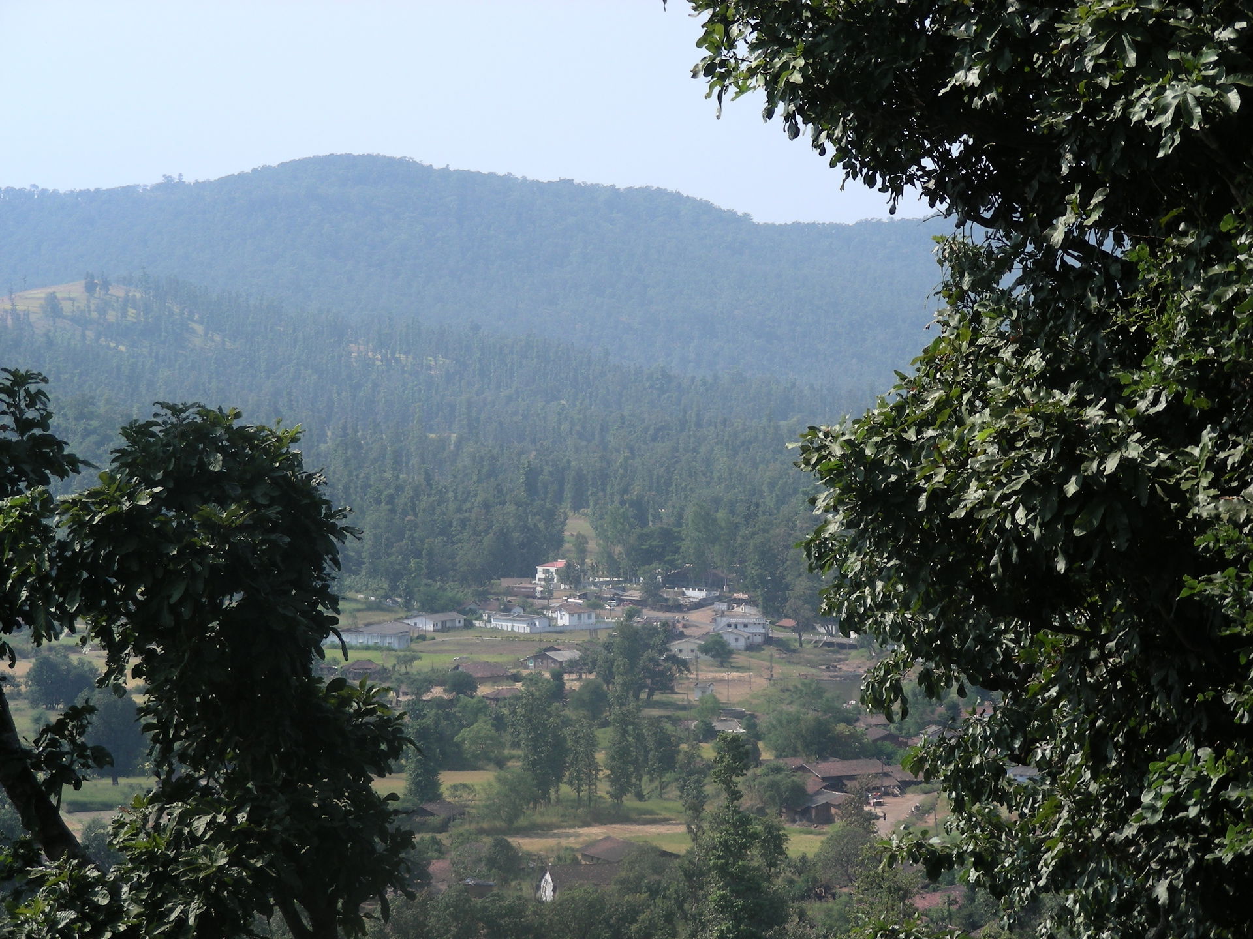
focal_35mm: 128
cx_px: 626
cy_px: 470
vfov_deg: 11.6
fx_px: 4633
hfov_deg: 15.4
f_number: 4
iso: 50
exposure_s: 1/364
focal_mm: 21.3
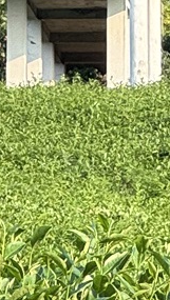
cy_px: -162
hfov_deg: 2.1
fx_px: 4697
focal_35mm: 588
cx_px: 58
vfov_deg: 3.7
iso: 25
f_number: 2.8
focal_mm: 9
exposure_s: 1/227
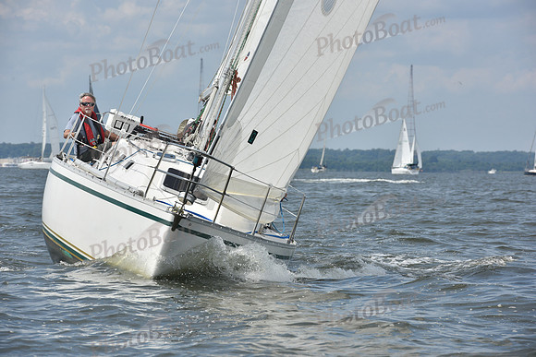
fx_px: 2978
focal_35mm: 200
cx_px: 268
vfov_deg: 6.9
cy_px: 178
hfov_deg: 10.3
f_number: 11
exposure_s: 1/1000
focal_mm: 200
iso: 320
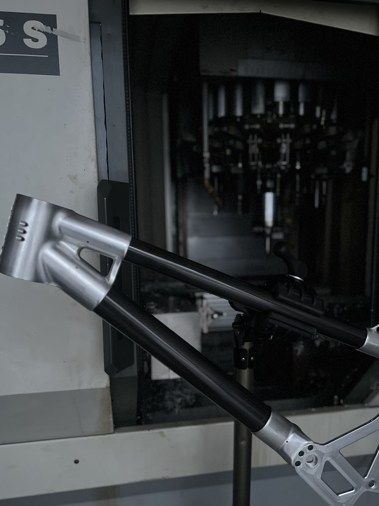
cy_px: 310
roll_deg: +0.8
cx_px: 222
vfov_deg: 54.8
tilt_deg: -11.9
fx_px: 482
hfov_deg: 42.8
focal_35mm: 33
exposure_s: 1/20
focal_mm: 5.1
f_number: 1.6
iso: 1000
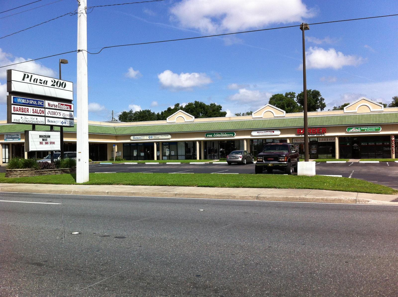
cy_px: 148
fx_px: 402
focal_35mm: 35
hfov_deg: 52.7
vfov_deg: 40.6
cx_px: 199
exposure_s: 1/1774
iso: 80
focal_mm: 3.85
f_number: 2.8
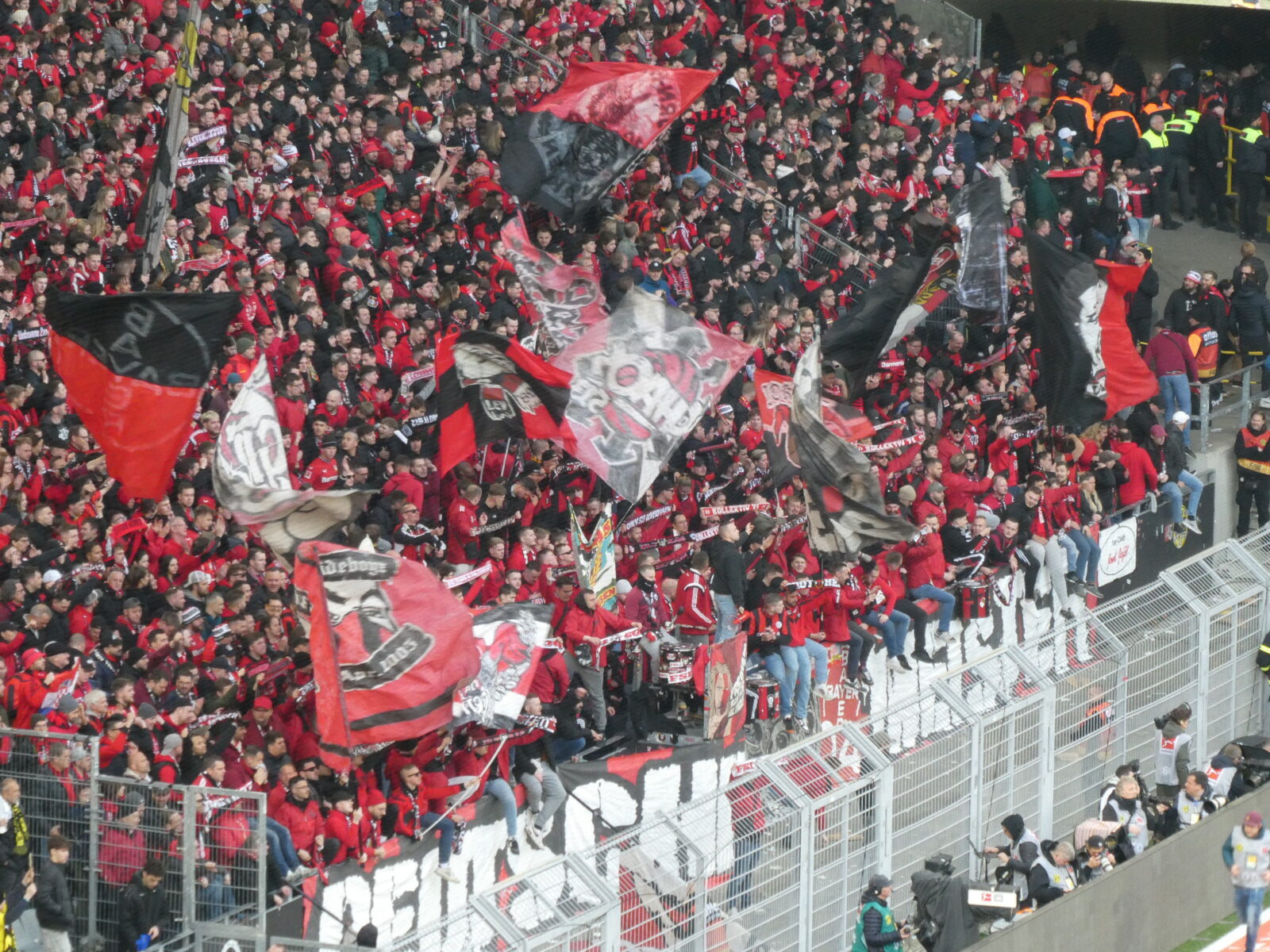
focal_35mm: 250
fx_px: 9172
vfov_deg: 5.9
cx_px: 635
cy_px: 476
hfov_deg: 7.9
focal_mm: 44.8
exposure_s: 1/80
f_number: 5.6
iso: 500
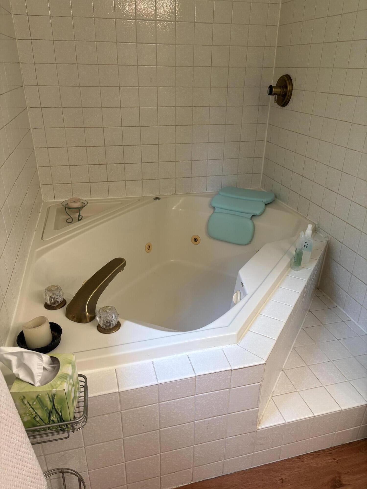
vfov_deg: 67.3
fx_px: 368
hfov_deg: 53.1
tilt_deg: -24.4
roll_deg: -0.6
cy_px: 244
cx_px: 184
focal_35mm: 26
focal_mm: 5.96
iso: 160
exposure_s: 1/60
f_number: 1.6
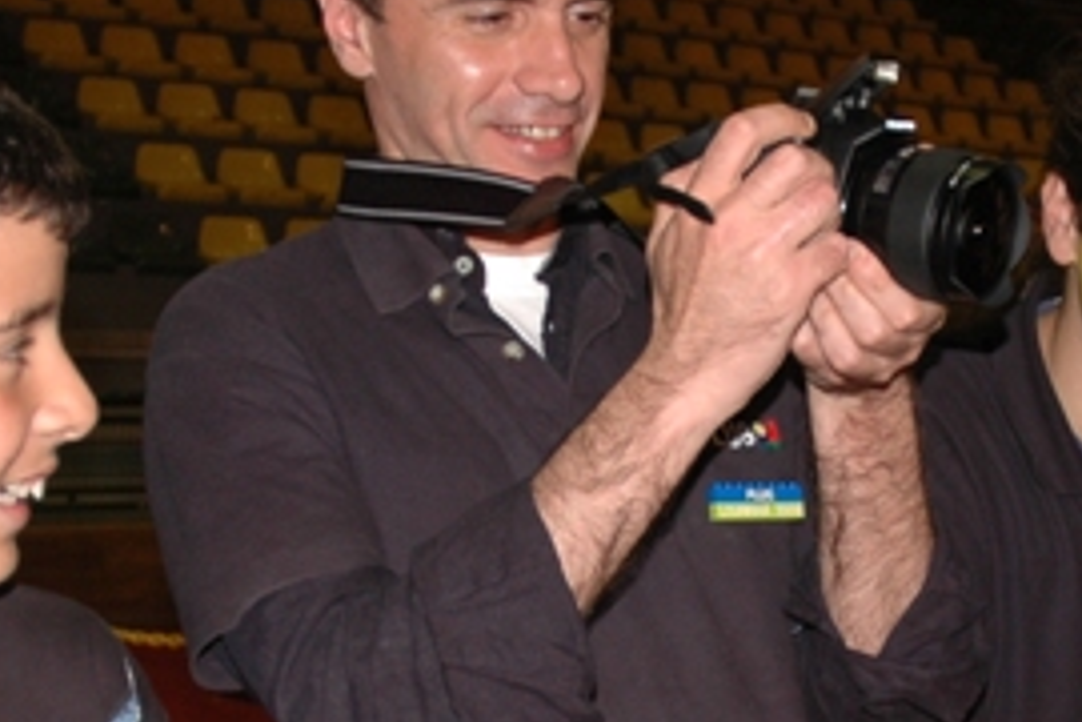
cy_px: 650
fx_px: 2404
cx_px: 633
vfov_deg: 16.8
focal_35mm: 80
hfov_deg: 25.3
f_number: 3.5
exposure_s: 1/60
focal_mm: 18
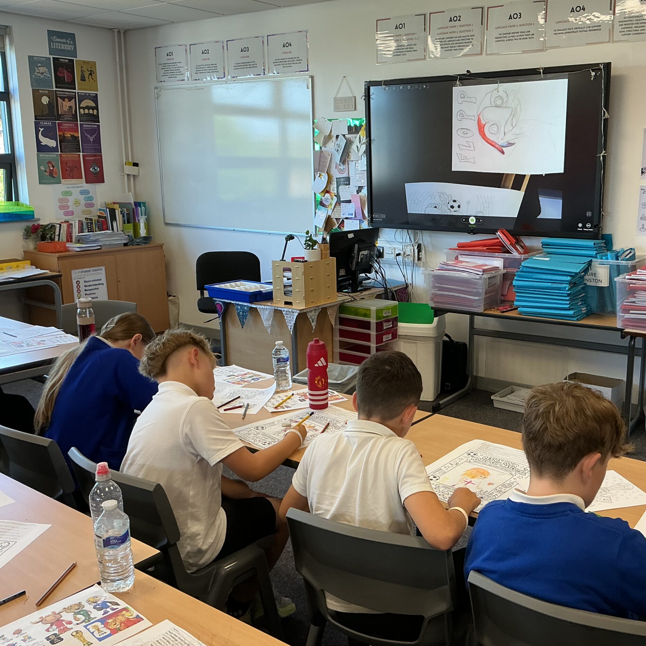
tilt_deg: -12.7
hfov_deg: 46.8
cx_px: 403
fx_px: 739
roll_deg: +0.1
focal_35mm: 35
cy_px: 326
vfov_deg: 47.2
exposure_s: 1/60
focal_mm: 3
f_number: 1.8
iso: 50
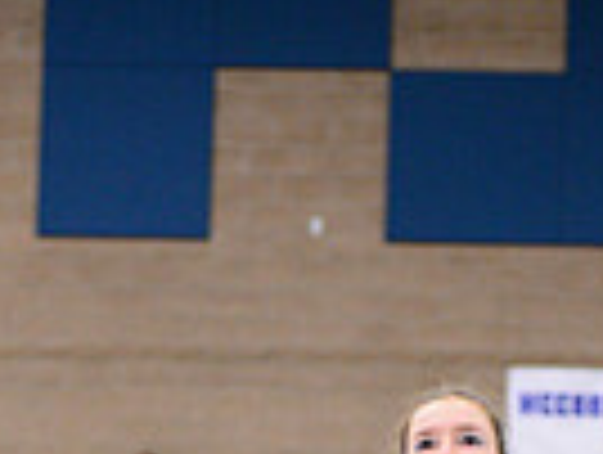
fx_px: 4502
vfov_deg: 5.6
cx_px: 403
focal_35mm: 258
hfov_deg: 7.7
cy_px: 1007
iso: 6400
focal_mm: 80
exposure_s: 1/320
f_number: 2.8
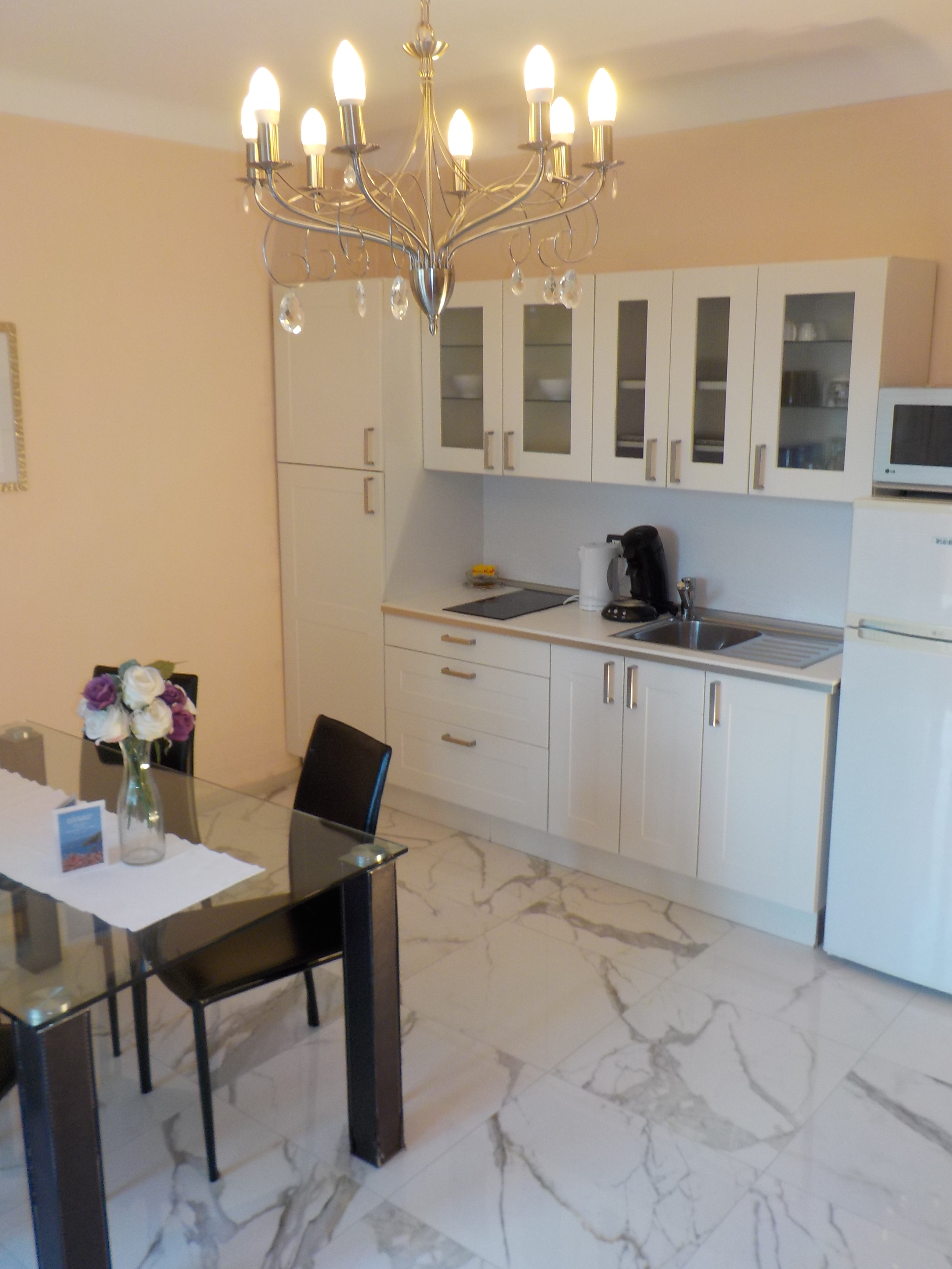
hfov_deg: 46.8
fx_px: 1100
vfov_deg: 60.0
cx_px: 476
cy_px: 634
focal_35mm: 30
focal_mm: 4.1
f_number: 3.3
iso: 125
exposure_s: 1/50
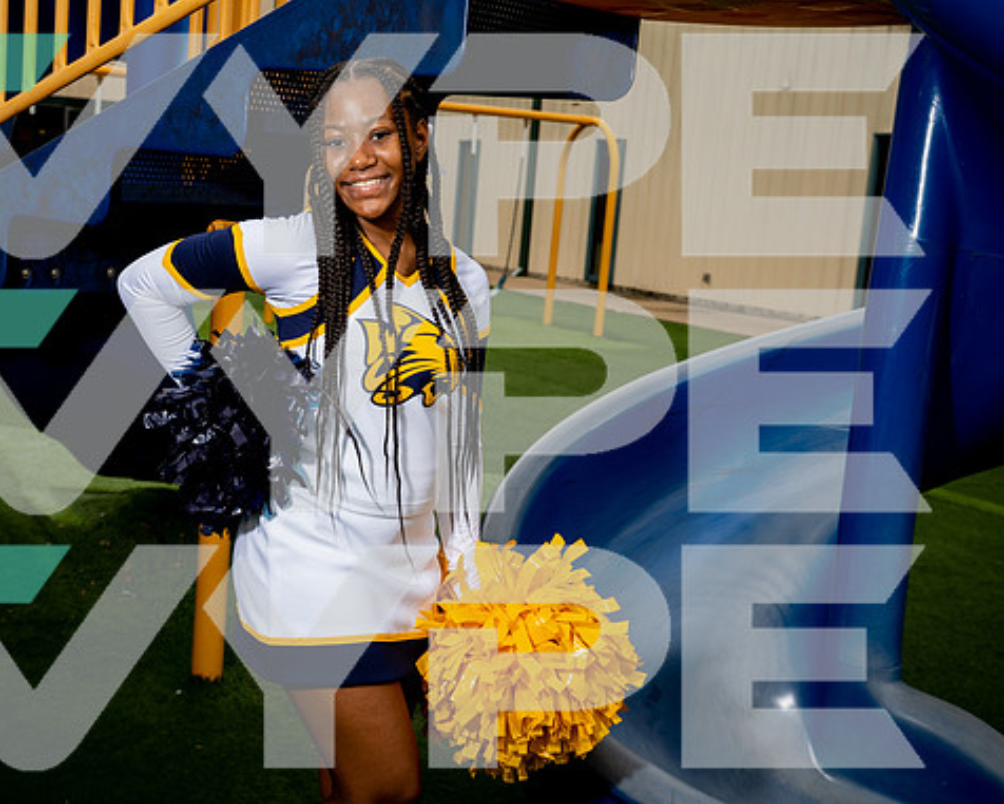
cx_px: 394
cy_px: 402
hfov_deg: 38.6
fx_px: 1427
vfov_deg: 31.5
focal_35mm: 48
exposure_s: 1/250
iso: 100
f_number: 5.6
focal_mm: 42
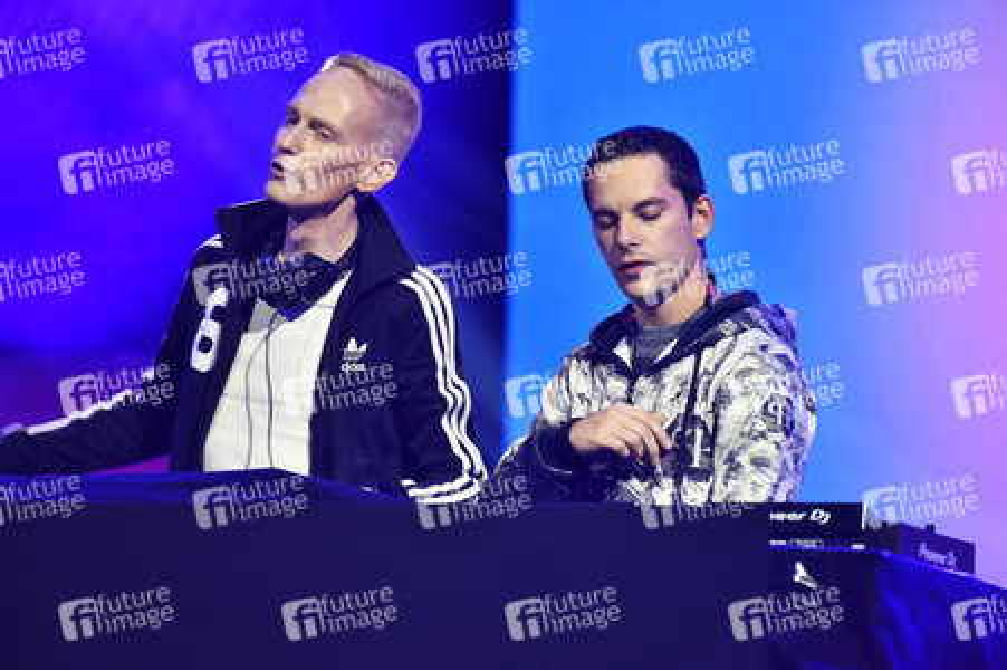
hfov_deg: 4.3
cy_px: 335
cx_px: 504
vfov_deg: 2.9
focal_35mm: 480
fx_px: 13416
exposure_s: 1/160
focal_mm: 480
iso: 2000
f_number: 6.3
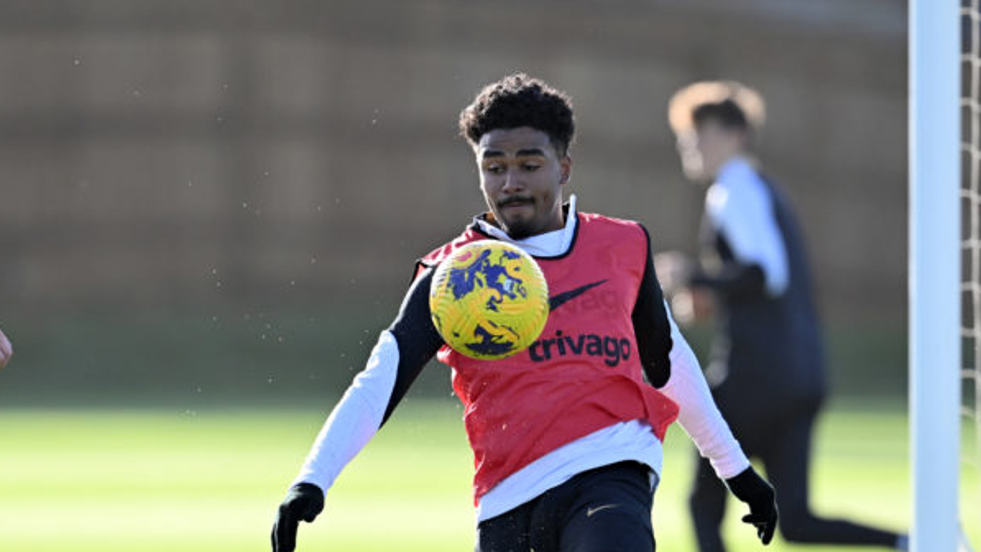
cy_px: 510
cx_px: 347
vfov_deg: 1.7
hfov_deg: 3.0
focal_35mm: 719
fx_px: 18705
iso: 640
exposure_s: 1/2500
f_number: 3.5
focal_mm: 400
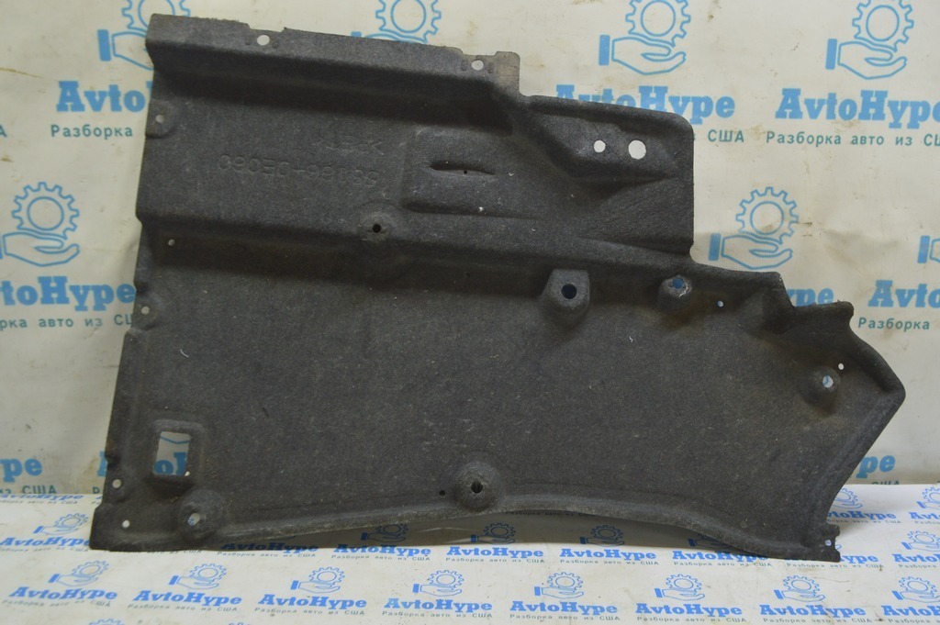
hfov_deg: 55.1
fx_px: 900
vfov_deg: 38.3
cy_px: 312
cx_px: 470
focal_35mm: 34
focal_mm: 23
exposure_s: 1/20
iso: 400
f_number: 5.6
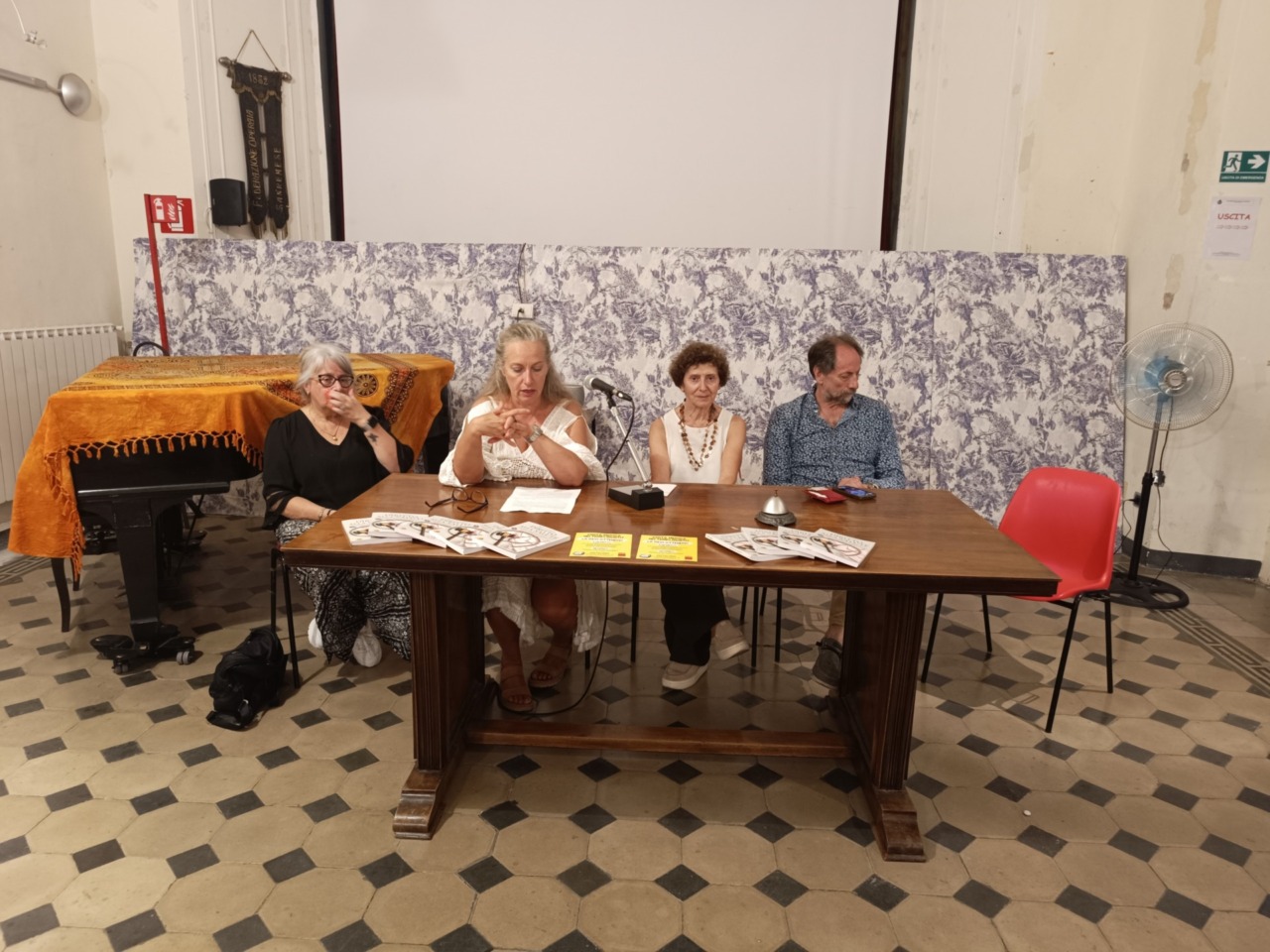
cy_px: 476
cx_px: 635
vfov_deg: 56.8
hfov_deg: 71.6
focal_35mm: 24
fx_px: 881
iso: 1103
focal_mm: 6.14
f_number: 1.65
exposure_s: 1/33.3
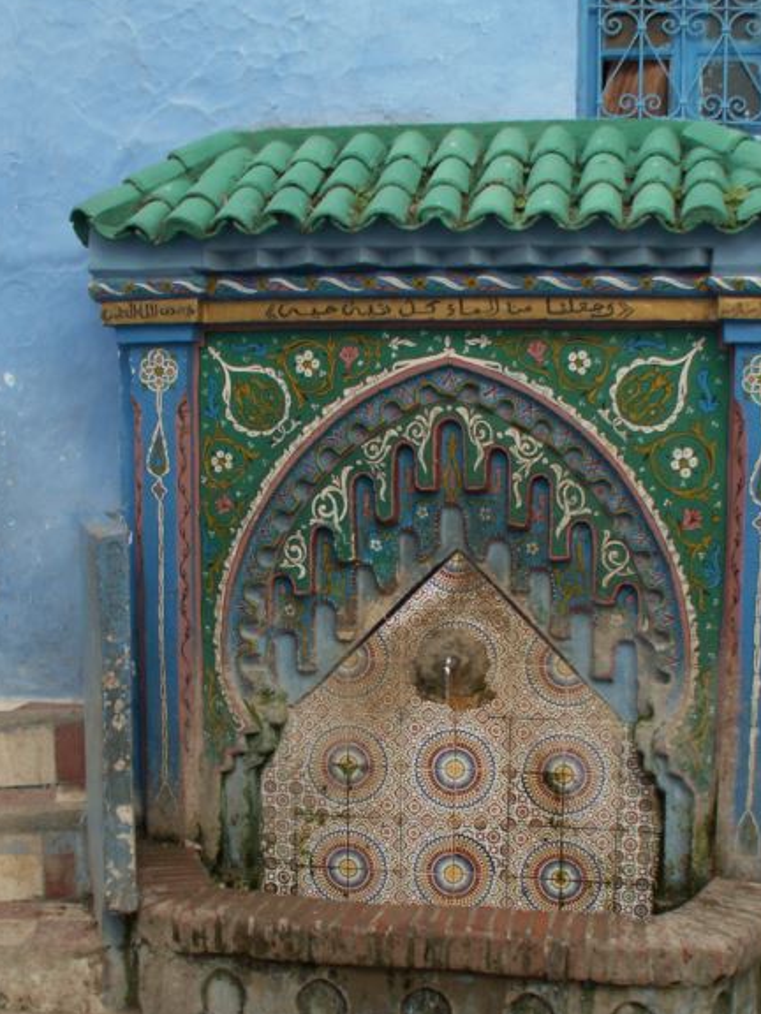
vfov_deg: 39.4
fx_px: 1407
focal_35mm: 48
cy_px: 628
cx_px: 440
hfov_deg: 30.2
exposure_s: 1/50
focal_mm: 5.89
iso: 50
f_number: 3.5
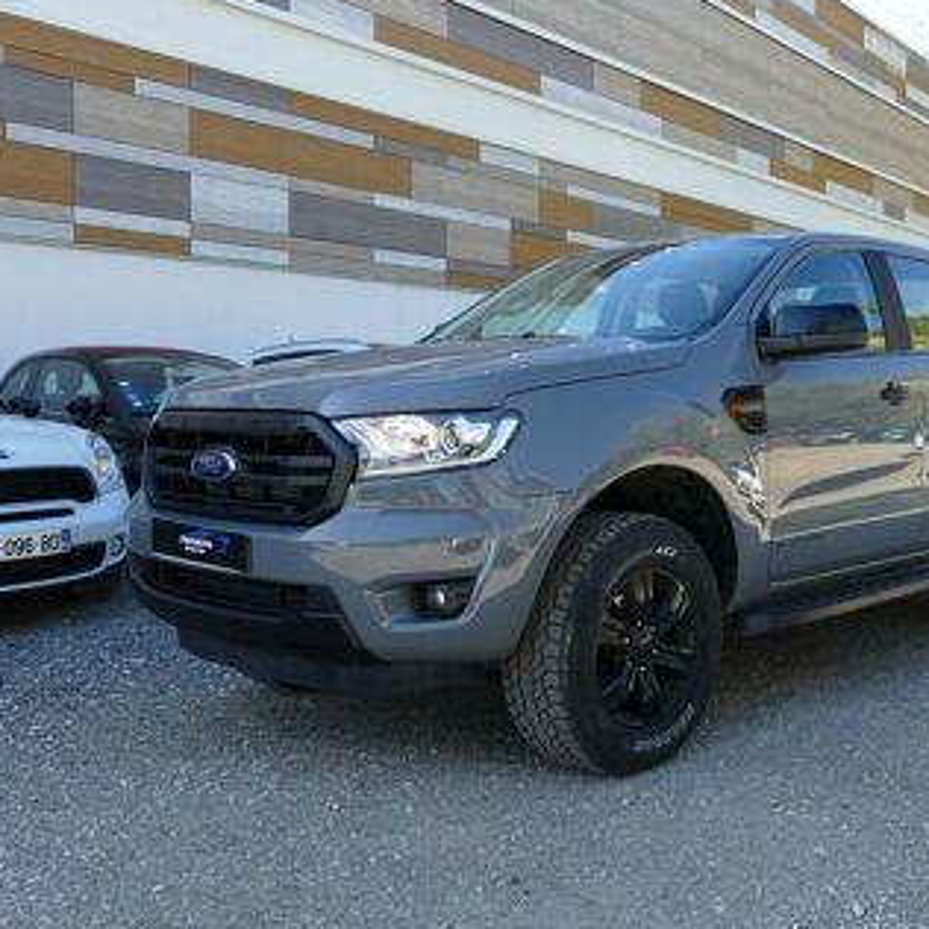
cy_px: 464
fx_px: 1215
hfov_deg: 41.3
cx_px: 626
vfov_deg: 41.9
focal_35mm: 40
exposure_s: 1/250
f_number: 3
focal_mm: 11.35
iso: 125
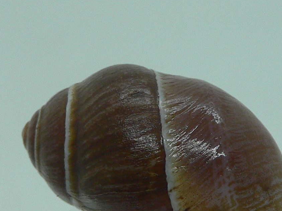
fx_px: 684
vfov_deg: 17.3
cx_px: 182
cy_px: 184
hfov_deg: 23.2
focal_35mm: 84
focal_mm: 4.6
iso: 150
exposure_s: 1/60
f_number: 2.8
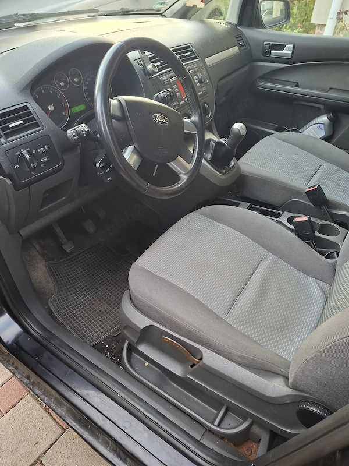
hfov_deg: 58.9
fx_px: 309
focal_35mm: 23
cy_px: 233
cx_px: 174
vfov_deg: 73.9
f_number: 1.8
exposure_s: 1/50
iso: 250
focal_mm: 5.54
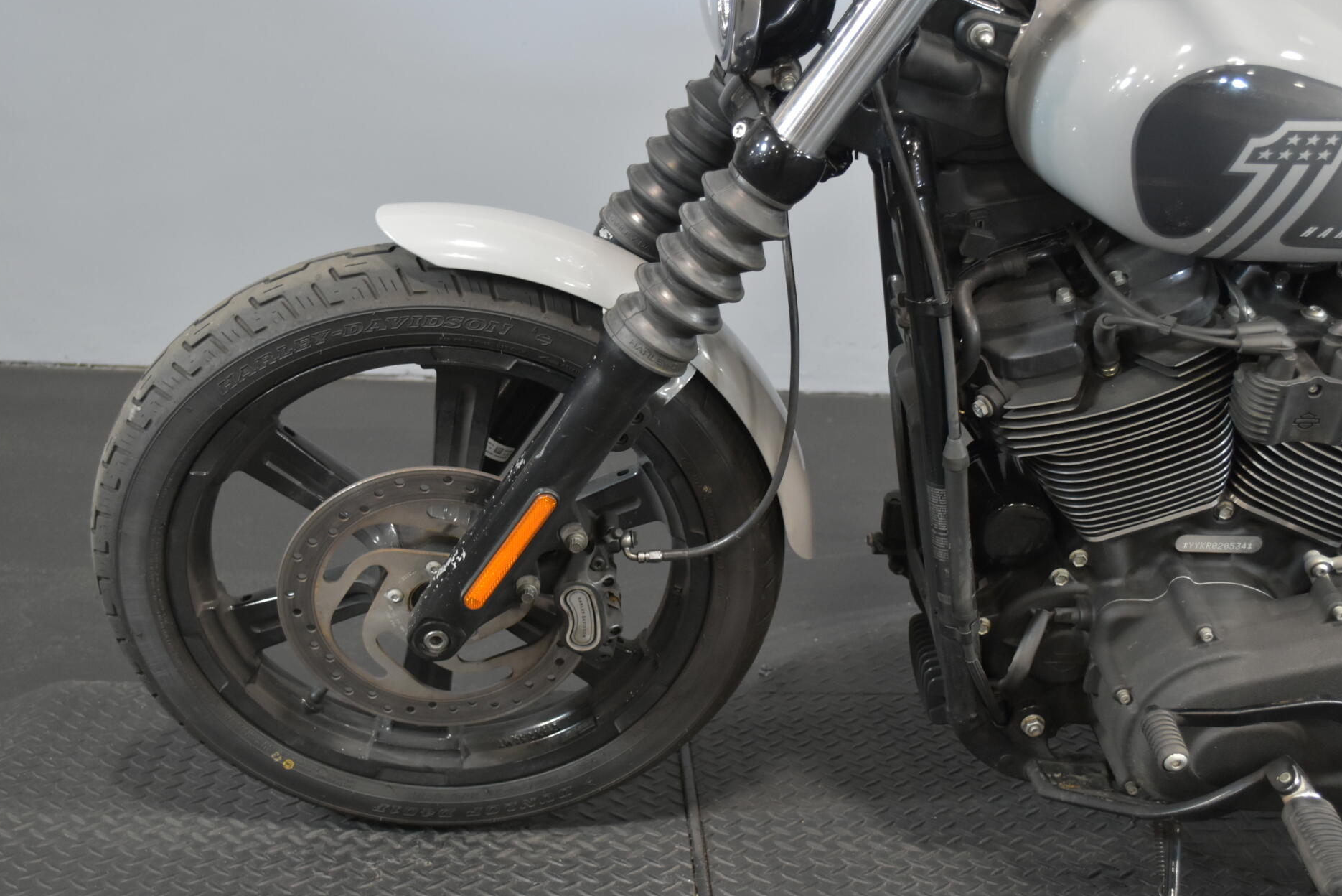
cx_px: 638
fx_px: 1735
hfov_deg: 42.3
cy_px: 447
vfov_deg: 28.9
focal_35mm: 47
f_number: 4.5
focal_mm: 29
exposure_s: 1/25
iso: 1600
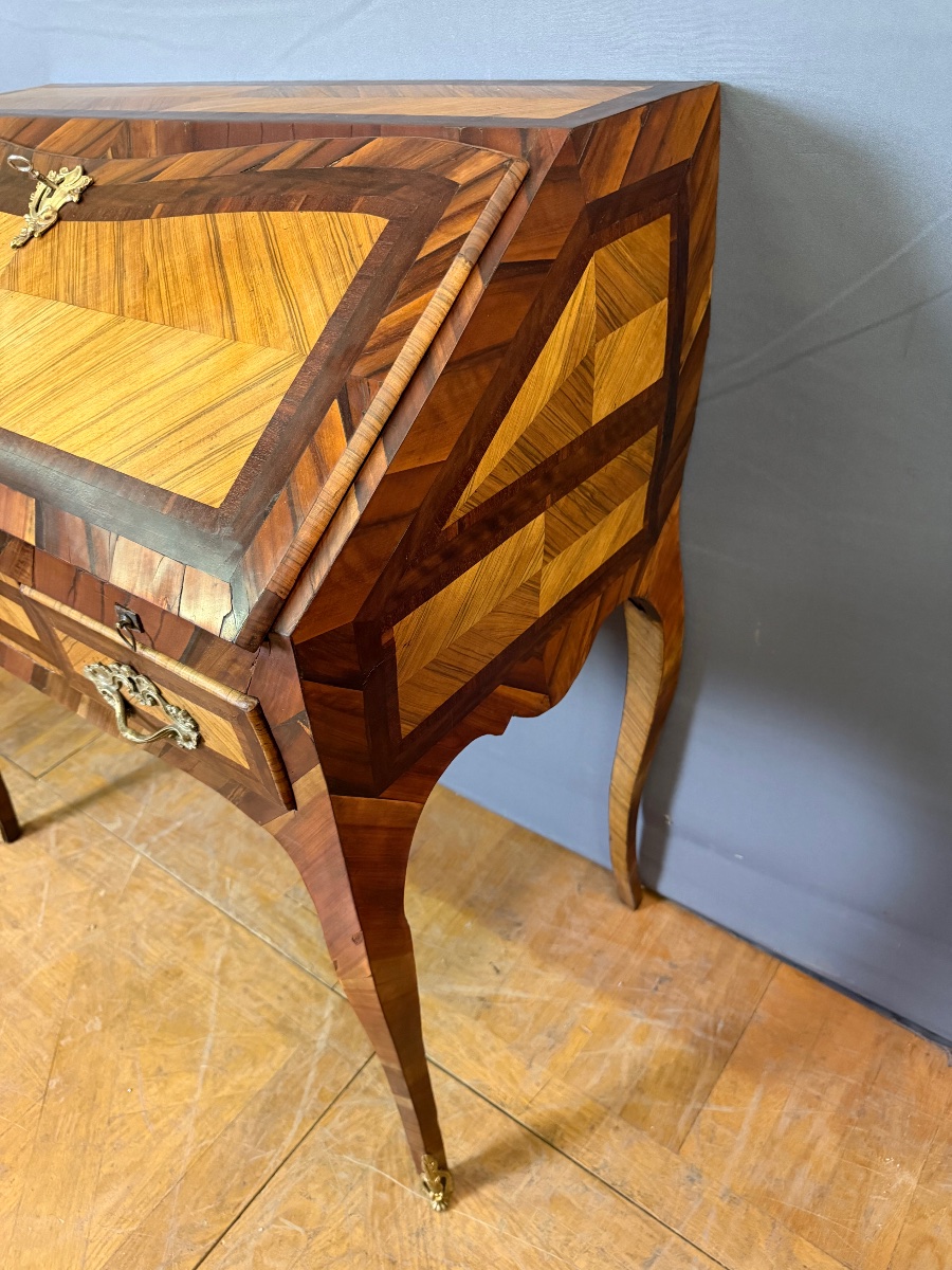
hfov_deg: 56.8
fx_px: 880
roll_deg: +6.0
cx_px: 476
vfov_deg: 71.6
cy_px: 635
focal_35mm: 24
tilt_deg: -36.5
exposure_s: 1/50
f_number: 1.78
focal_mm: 6.76
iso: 800
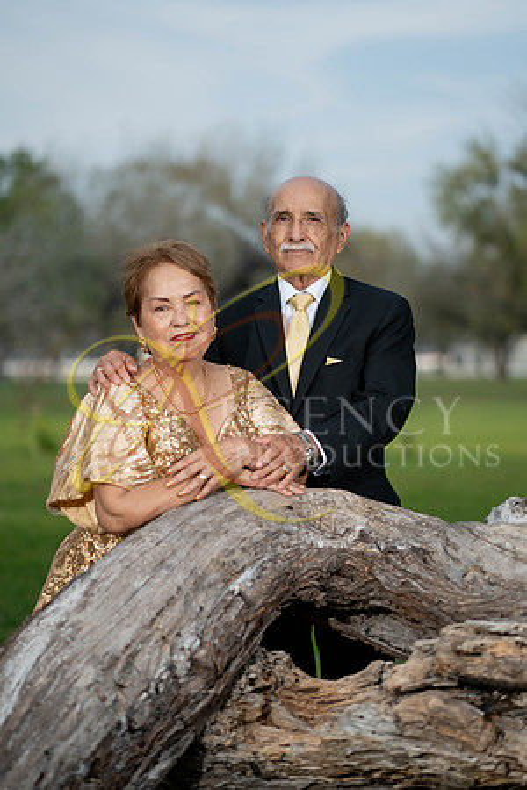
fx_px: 1866
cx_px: 264
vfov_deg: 23.9
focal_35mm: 85
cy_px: 395
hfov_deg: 16.1
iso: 200
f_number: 2.2
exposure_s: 1/1600
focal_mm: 85
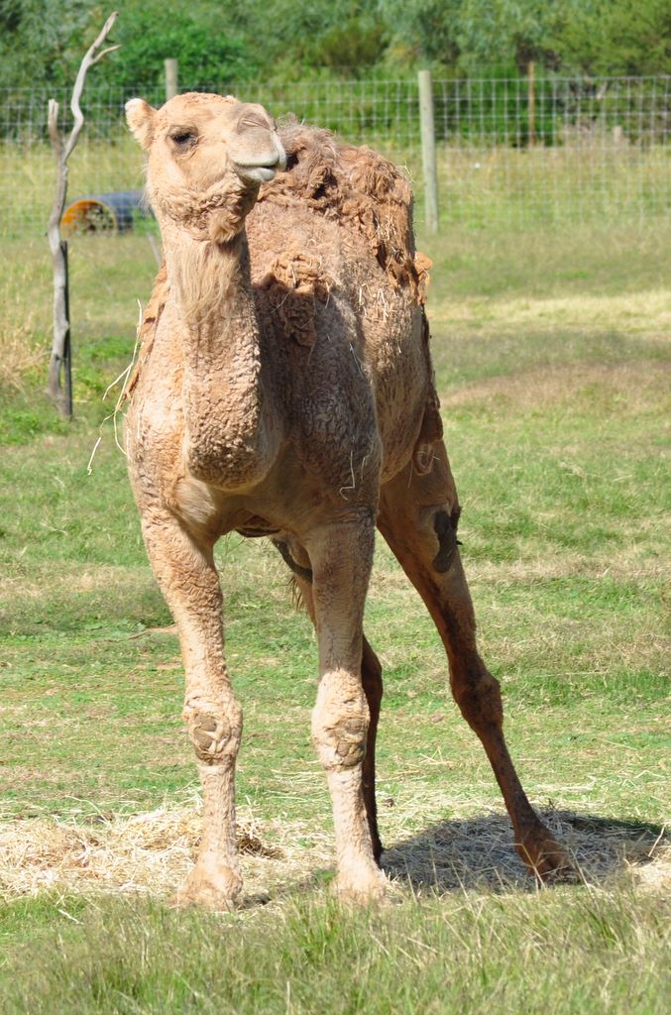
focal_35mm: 232
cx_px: 336
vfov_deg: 8.9
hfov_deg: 5.9
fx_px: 6538
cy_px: 508
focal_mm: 155
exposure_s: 1/320
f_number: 10
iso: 200
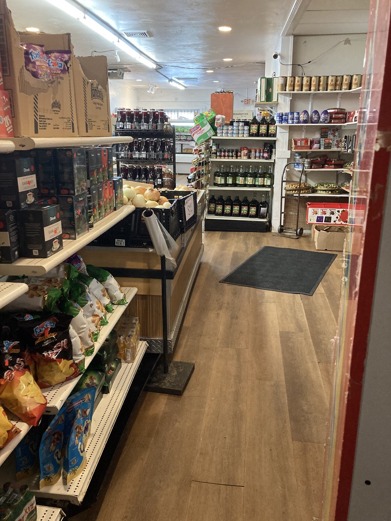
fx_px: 422
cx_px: 196
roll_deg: +0.1
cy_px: 260
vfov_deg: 63.4
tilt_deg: -16.5
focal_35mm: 28
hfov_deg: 49.7
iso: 320
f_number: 1.8
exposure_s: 1/60
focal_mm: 3.99
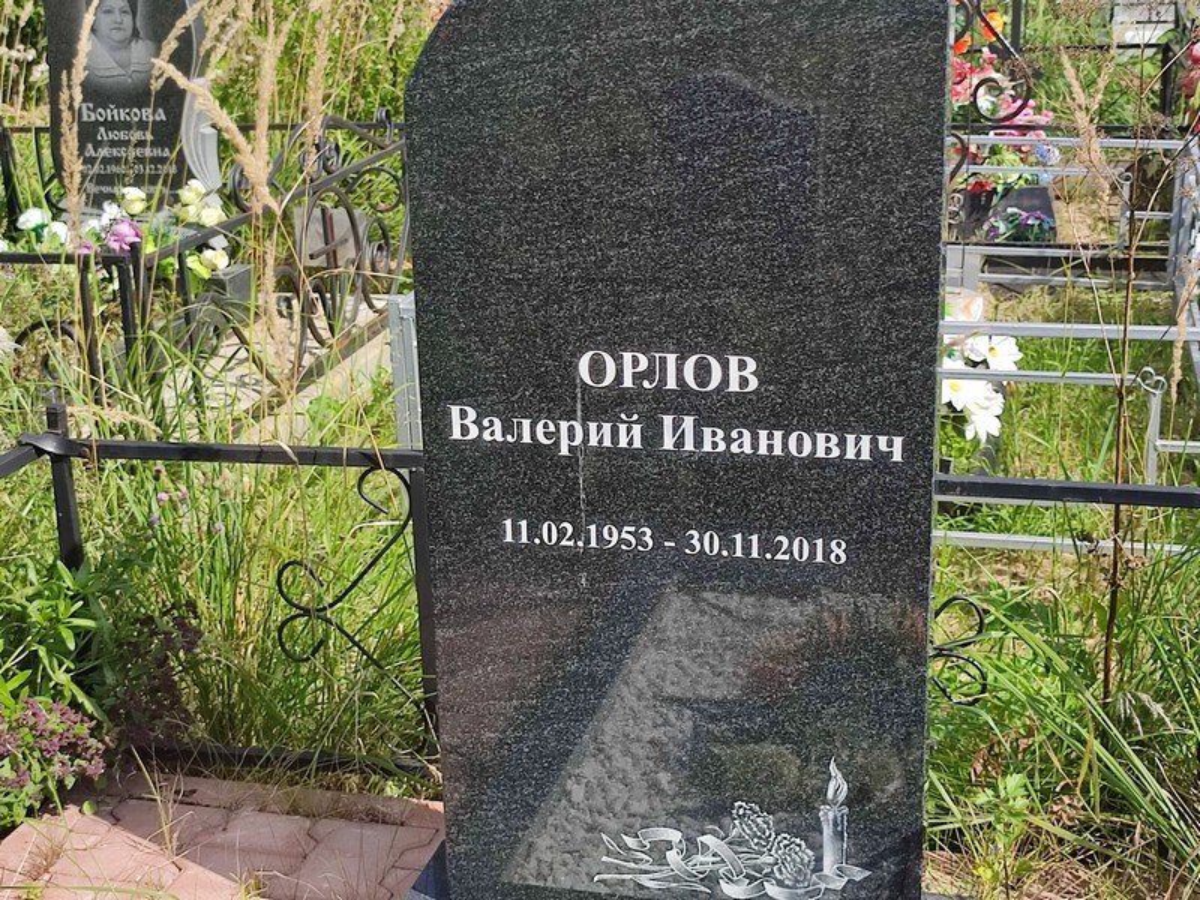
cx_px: 600
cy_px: 450
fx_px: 867
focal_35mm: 25
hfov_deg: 69.4
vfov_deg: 54.9
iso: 50
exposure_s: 1/632
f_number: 1.9
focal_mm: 6.04
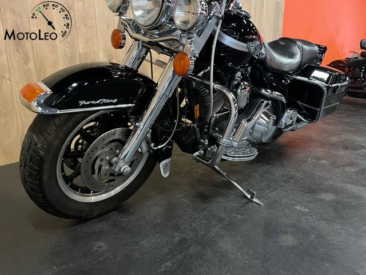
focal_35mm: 26
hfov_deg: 67.3
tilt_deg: -15.8
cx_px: 183
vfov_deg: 53.1
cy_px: 138
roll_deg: +0.8
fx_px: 275
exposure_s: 1/25
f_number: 1.6
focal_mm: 5.1
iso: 500
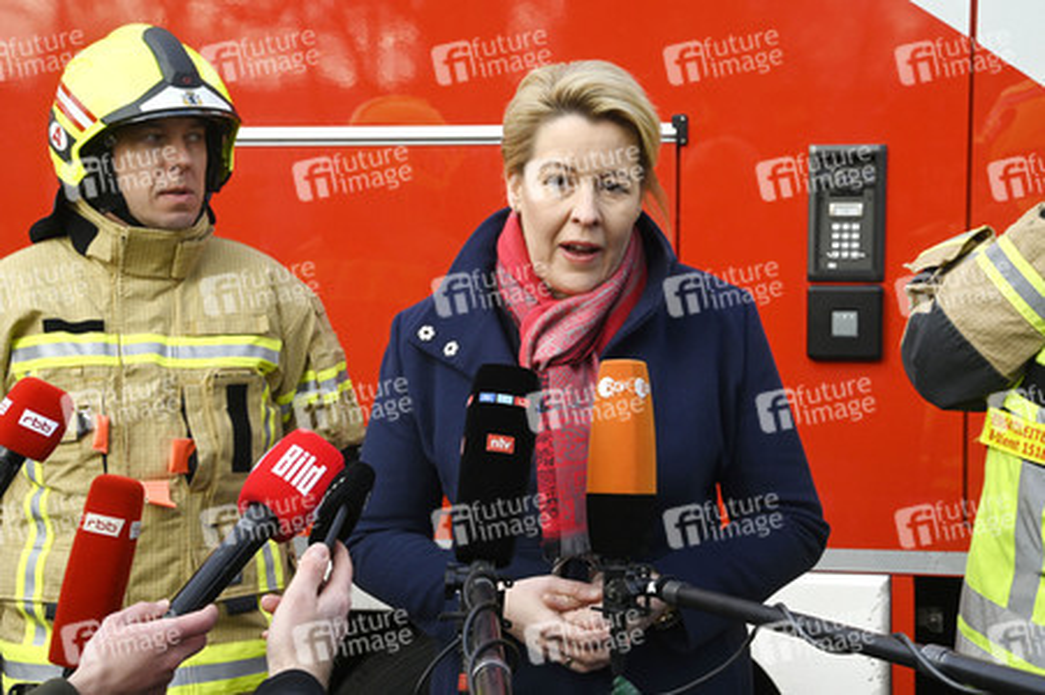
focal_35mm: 68
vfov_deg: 20.0
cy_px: 348
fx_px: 1972
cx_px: 522
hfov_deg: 29.7
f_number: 13
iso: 2000
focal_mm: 68
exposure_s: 1/500
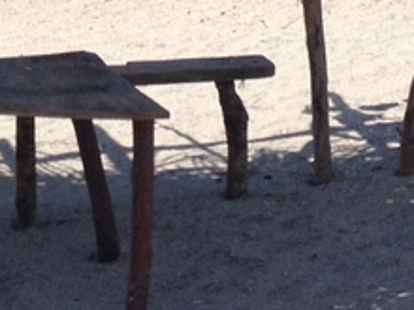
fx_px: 2284
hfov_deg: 10.3
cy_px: -263
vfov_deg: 7.5
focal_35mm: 191
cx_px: 143
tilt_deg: -2.7
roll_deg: +1.9
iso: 50
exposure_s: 1/2404
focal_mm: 4.28
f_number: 2.4
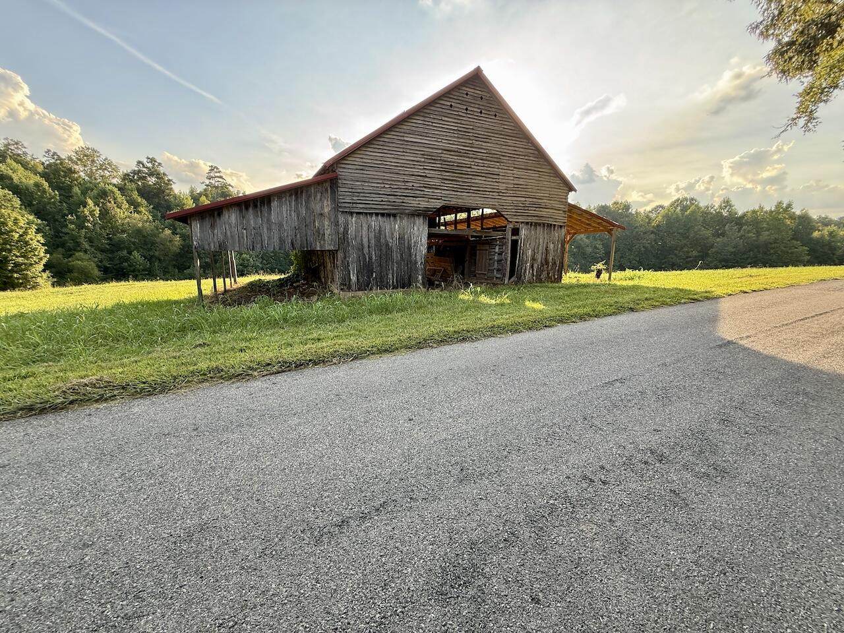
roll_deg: -0.5
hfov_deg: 102.1
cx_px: 422
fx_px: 341
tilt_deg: -9.4
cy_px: 316
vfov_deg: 85.7
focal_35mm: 14
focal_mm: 2.22
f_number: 2.2
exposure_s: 1/205
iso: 64
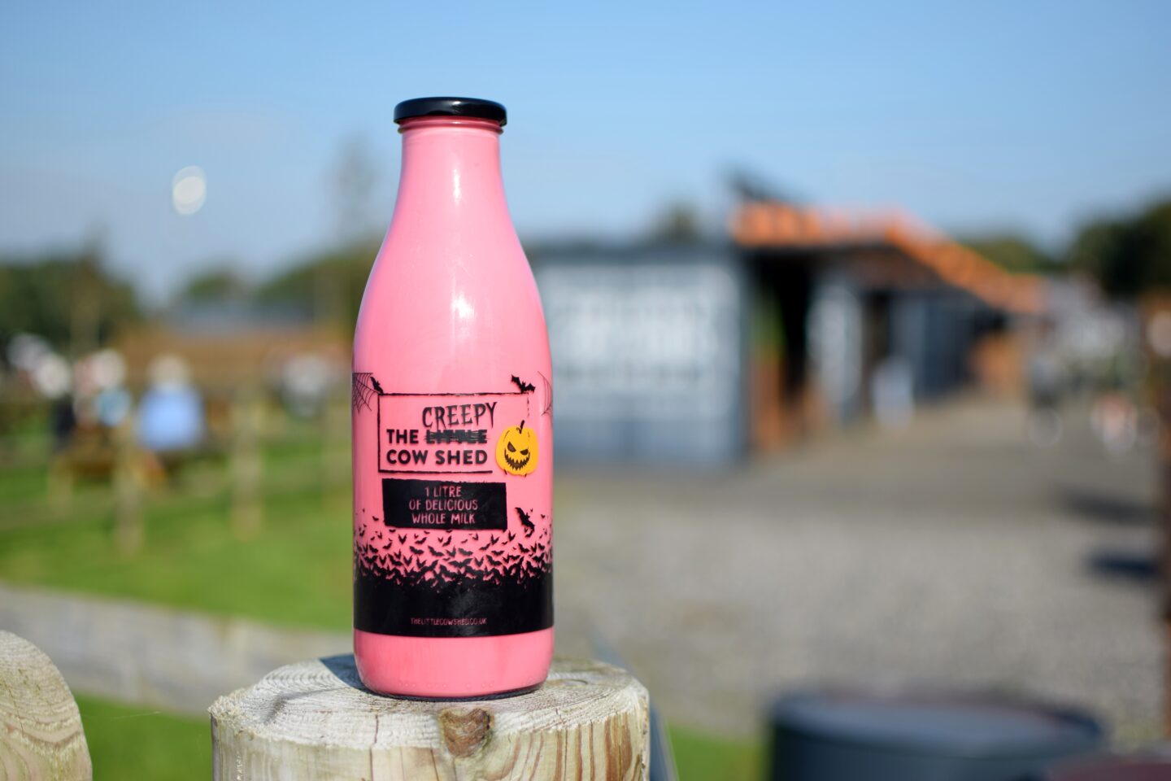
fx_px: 1708
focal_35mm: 52
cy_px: 390
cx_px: 586
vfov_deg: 25.8
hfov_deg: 37.9
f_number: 1.8
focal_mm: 35
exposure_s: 1/4000
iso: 100
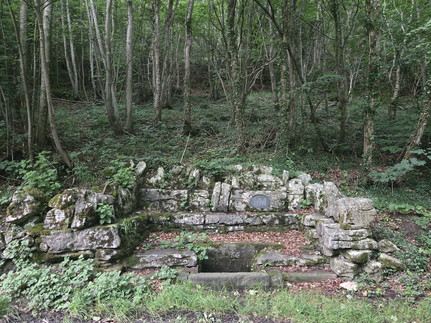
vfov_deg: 56.8
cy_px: 162
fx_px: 299
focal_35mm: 24
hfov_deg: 71.6
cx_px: 216
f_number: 1.8
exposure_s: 1/100
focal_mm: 5.4
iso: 1600
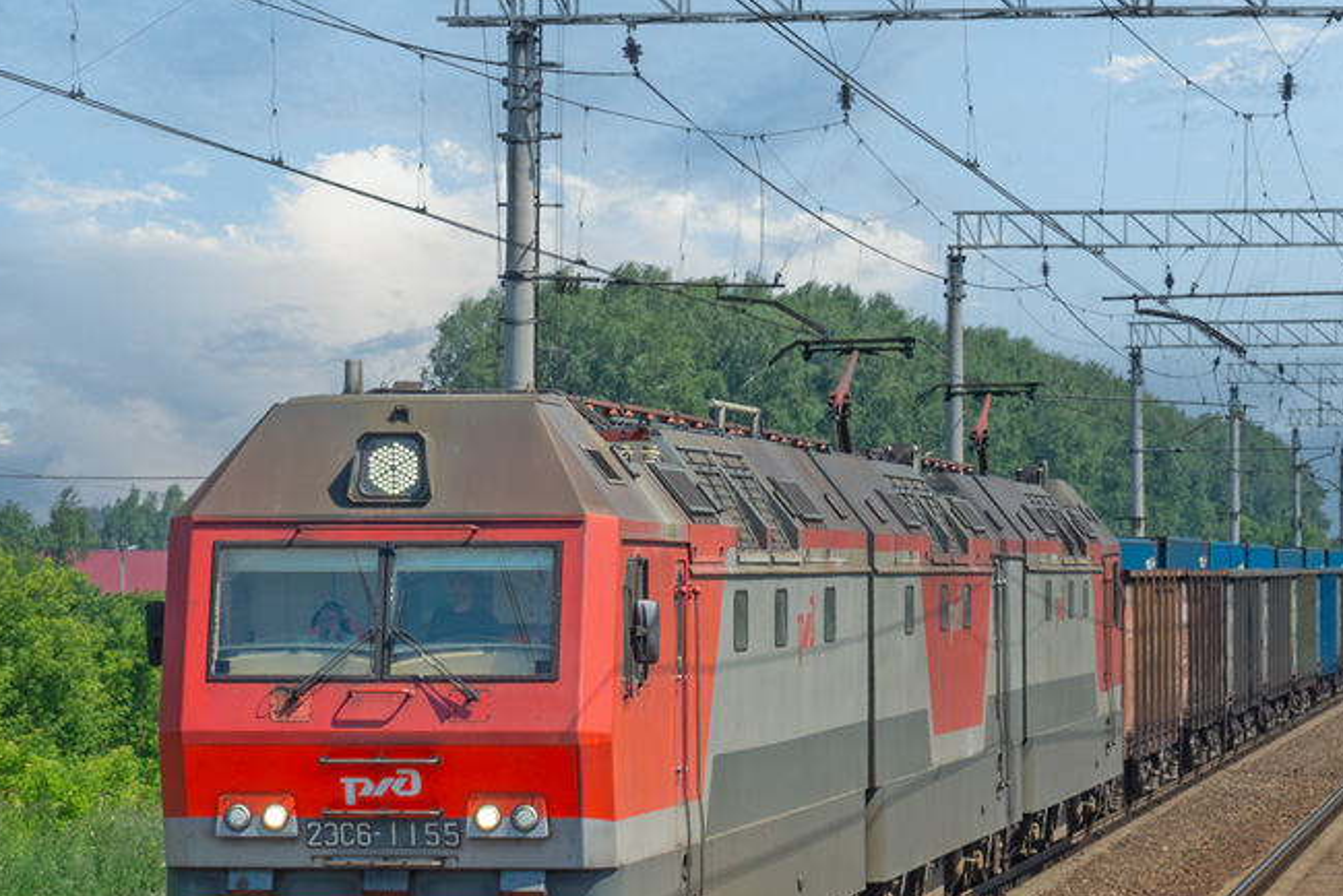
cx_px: 690
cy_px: 434
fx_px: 6456
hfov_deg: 11.9
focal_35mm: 173
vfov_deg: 7.9
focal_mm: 50
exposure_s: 1/160
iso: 100
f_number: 13
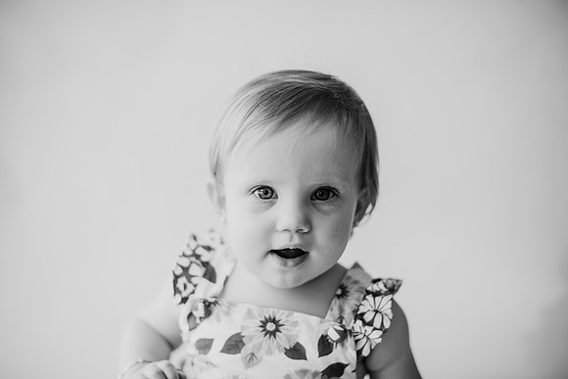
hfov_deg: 39.6
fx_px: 789
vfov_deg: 27.0
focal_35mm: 50
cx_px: 284
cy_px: 190
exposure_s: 1/800
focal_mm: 50
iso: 400
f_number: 2
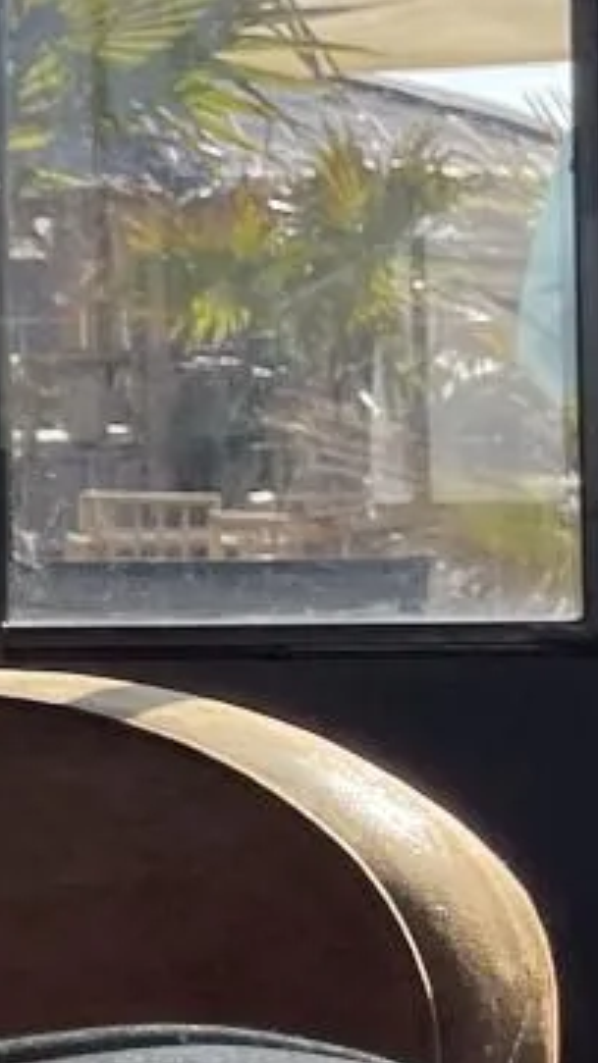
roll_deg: +1.3
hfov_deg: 6.6
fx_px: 4088
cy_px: 527
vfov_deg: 14.8
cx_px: -1829
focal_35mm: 145
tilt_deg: -1.9
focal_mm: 5.1
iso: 32
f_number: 1.6
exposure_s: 1/1323
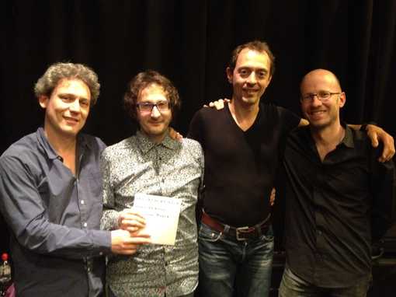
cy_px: 148
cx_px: 198
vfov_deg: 40.7
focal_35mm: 35
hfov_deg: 52.6
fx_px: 400
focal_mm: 4.28
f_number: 2.4
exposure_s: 1/15
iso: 800
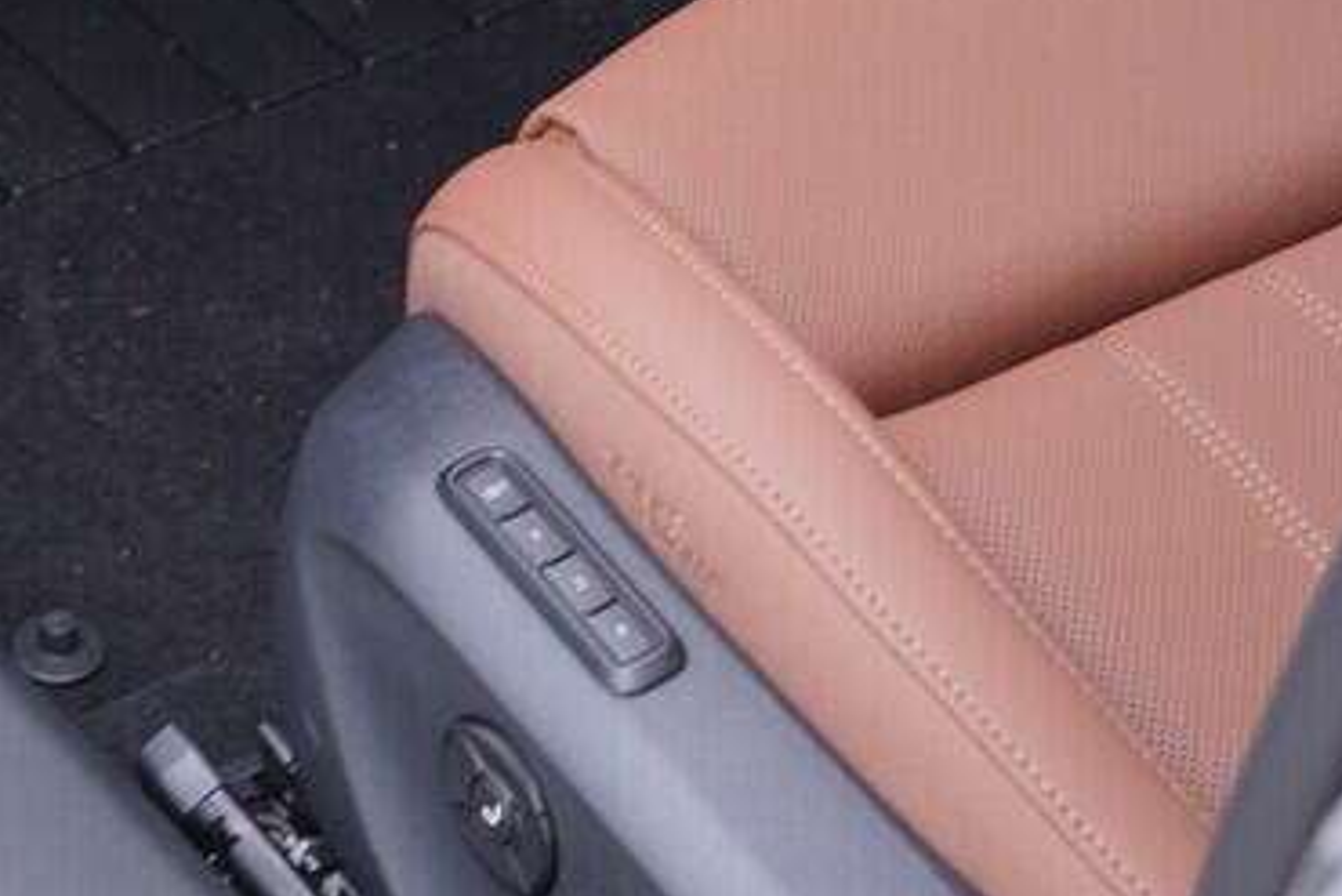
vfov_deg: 9.3
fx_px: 5221
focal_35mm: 140
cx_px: 316
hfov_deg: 14.6
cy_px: -838
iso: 200
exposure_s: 1/40
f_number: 2.8
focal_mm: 24
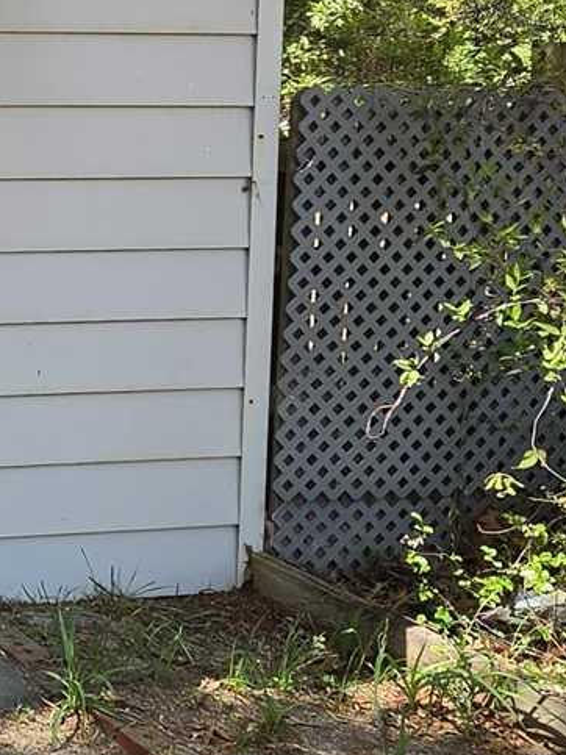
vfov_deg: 30.8
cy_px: 220
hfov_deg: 18.5
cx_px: -452
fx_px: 1352
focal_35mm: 62
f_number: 1.9
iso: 32
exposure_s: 1/621
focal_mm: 2.2
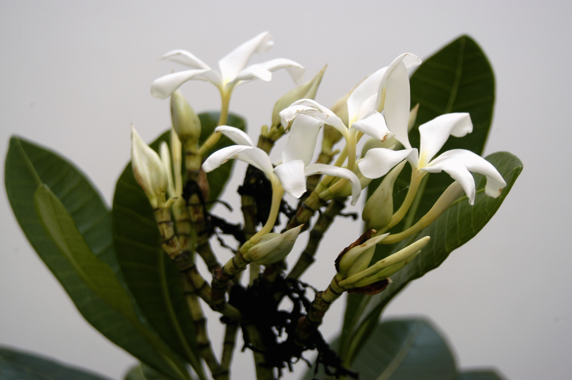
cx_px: 287
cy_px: 189
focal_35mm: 86
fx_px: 1365
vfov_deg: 15.9
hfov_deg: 23.7
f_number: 5.6
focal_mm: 56
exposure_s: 1/40
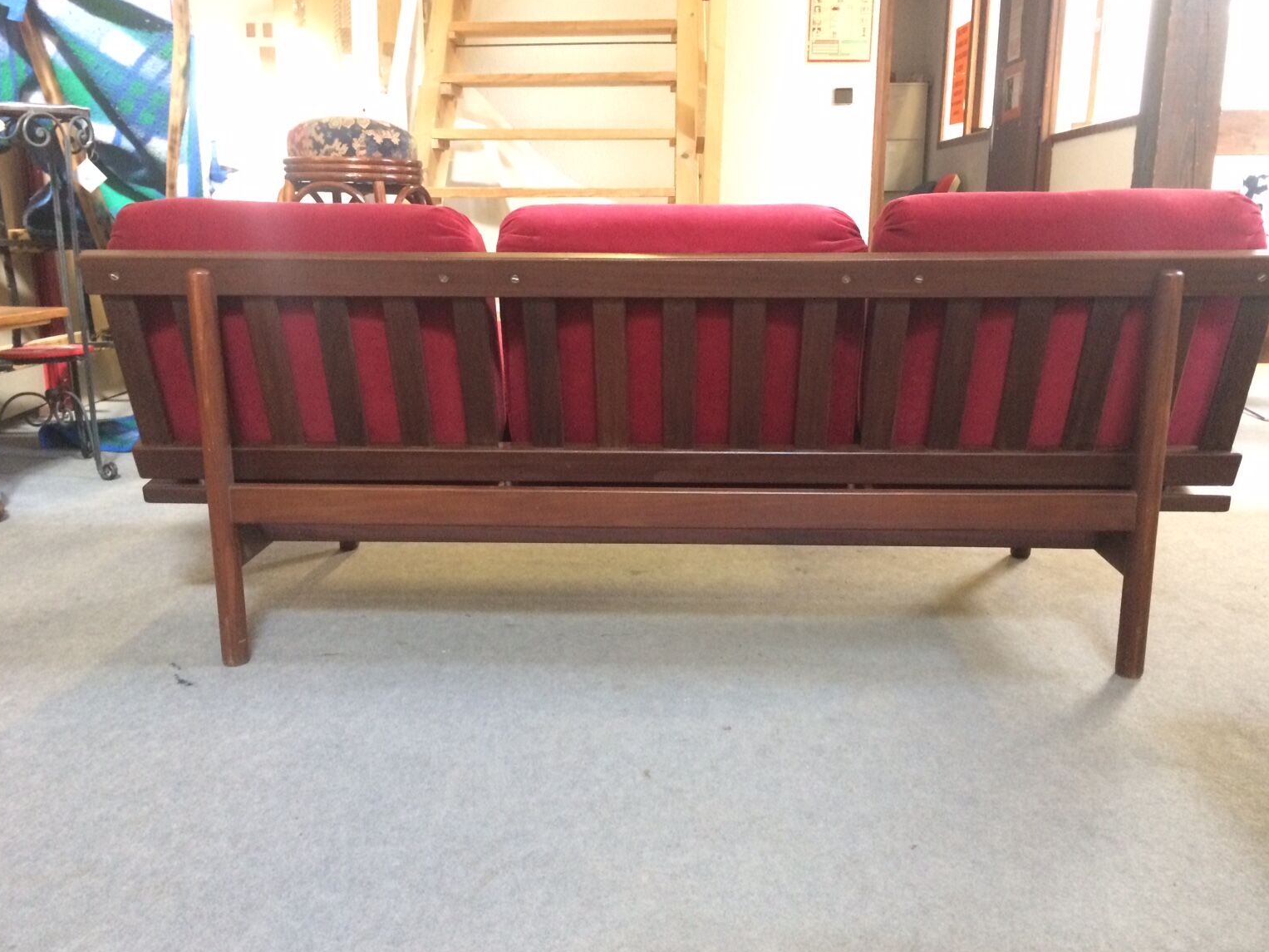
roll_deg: +0.5
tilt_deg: -13.3
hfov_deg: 58.3
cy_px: 480
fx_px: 1136
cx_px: 658
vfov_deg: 45.4
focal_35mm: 31
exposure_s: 1/17
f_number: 2.2
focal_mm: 4.15
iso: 320
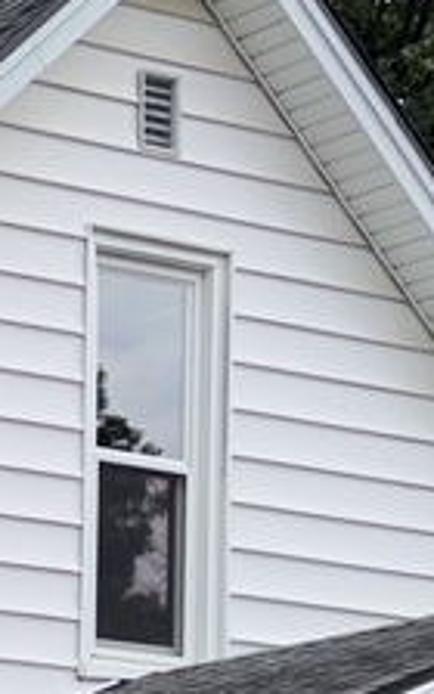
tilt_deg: -2.5
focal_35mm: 177
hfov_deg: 6.8
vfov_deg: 10.7
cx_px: -797
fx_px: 3350
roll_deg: +0.2
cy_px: 1459
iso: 32
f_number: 1.6
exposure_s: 1/1848
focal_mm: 5.96
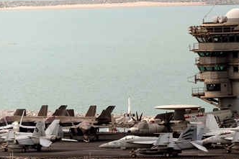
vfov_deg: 1.1
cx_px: -107
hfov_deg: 1.7
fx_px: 8175
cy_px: 50
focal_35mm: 1232
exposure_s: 1/1600
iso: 500
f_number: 8
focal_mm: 400
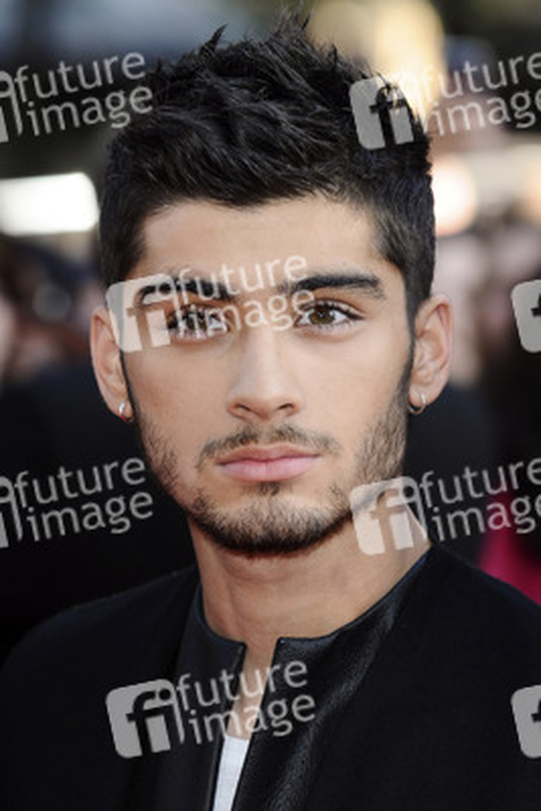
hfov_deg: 7.6
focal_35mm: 180
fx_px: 4054
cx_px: 270
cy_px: 406
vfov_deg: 11.4
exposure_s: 1/250
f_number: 4.5
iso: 320
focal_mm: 120
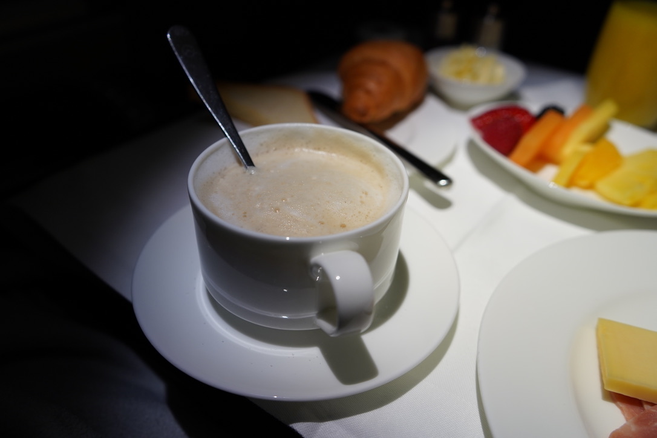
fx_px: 511
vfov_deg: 46.4
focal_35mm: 28
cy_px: 219
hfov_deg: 65.5
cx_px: 328
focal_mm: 28
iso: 500
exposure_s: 1/60
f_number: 4
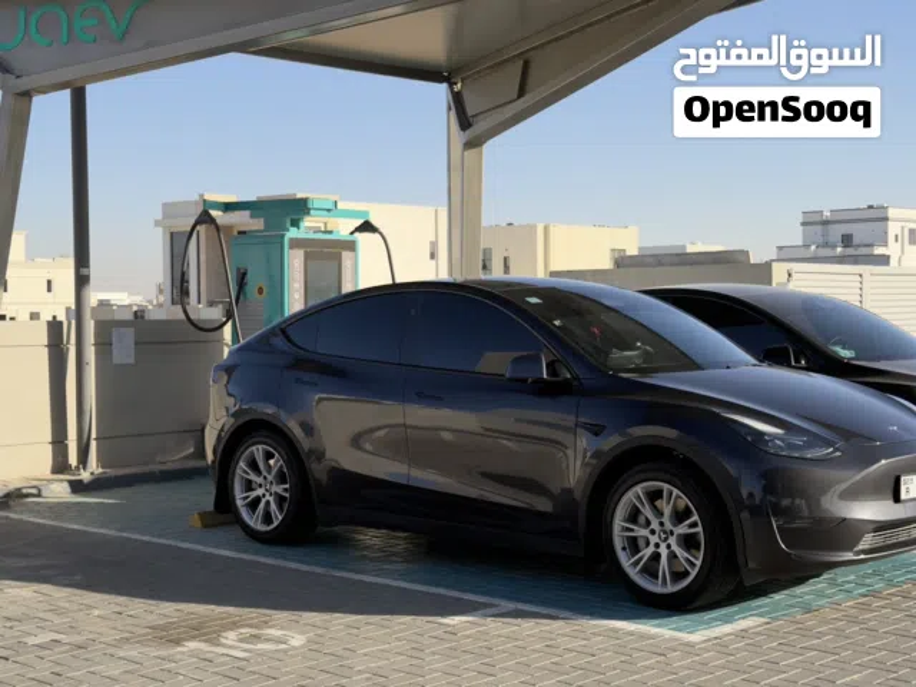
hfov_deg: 56.8
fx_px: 847
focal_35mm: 32
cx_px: 458
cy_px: 344
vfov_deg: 44.2
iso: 64
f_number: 1.78
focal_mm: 6.76
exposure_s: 1/3058
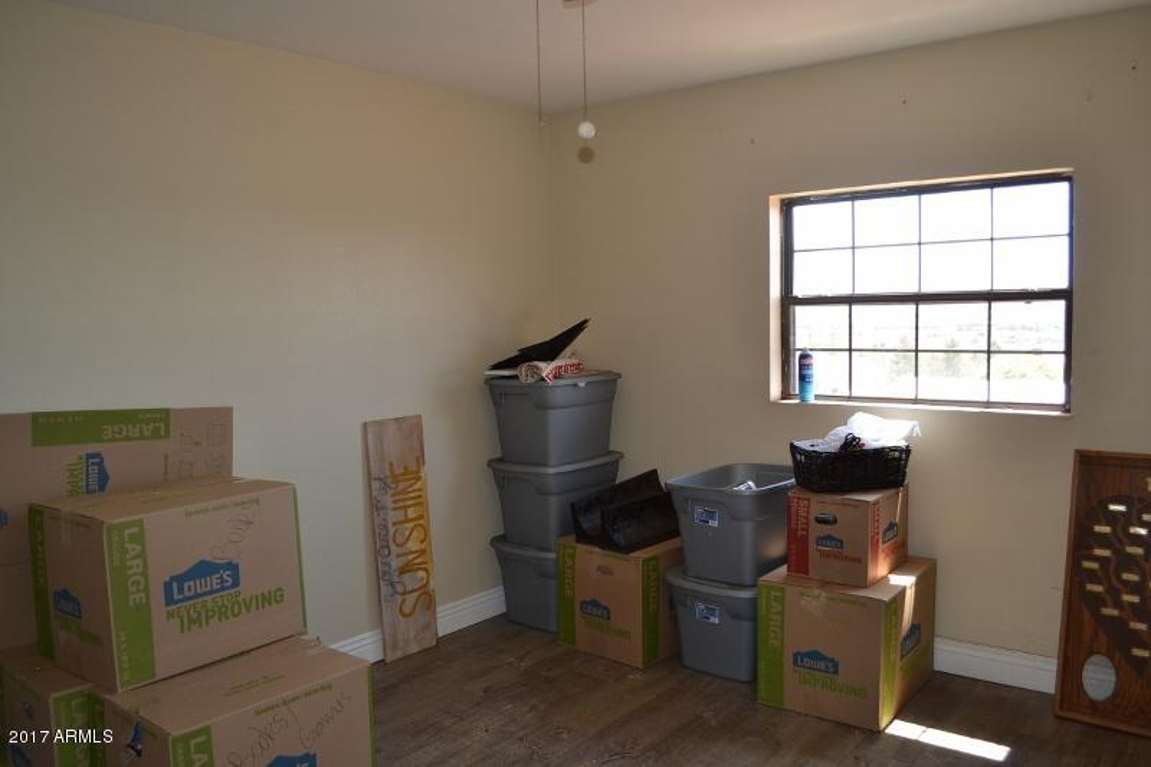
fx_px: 863
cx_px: 576
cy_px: 384
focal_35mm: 27
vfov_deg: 47.9
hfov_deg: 67.4
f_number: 4
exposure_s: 1/125
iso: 220
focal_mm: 18
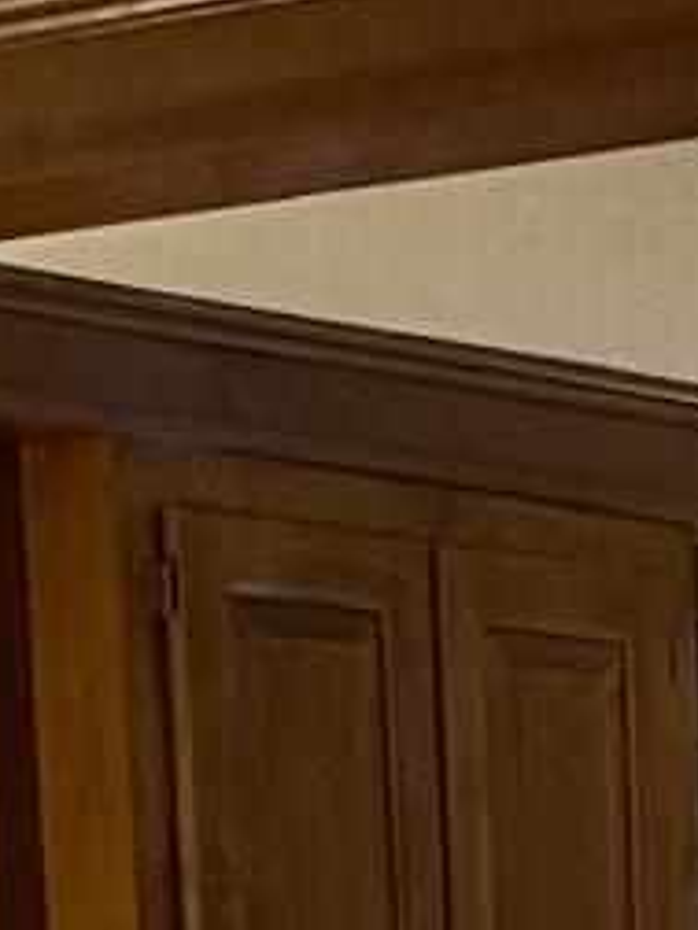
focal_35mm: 211
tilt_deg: -13.2
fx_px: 5673
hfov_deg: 6.6
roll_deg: -0.8
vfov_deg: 8.3
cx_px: 1787
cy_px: 2528
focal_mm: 5.1
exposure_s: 1/60
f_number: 1.6
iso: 500
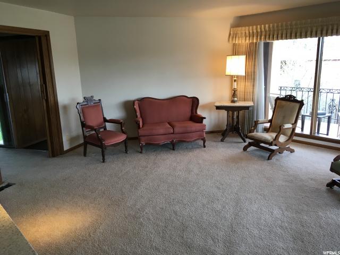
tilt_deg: -12.7
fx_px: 285
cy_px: 128
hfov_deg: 61.7
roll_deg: +1.9
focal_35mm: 29
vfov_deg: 48.2
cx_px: 170
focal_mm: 4.15
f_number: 2.2
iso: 32
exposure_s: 1/30
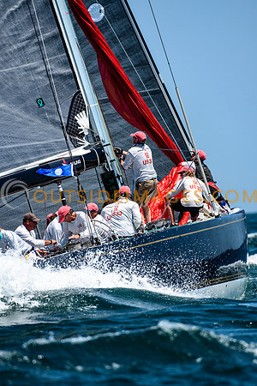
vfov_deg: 3.9
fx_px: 5621
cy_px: 193
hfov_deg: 2.6
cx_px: 128
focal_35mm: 525
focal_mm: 350
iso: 400
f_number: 5.6
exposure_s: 1/2500
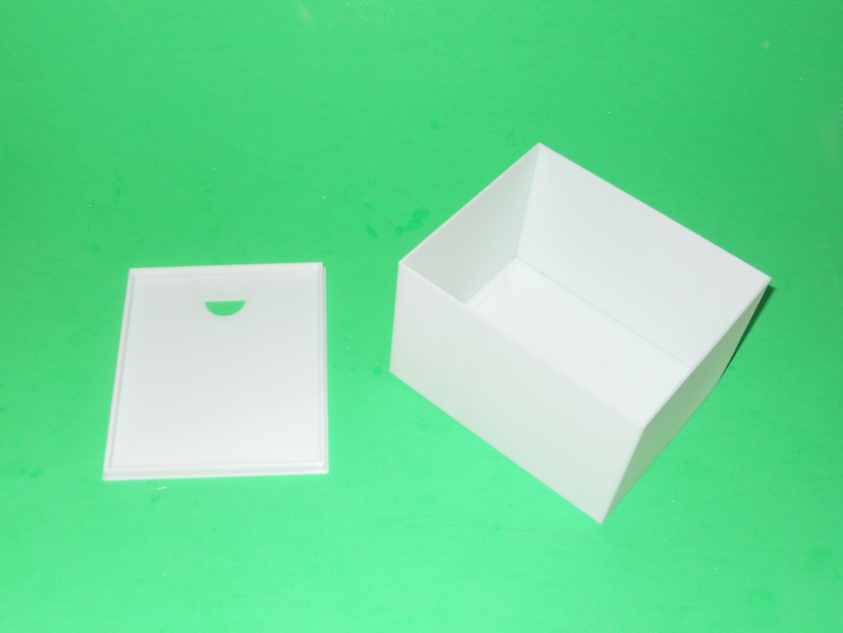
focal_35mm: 28
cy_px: 316
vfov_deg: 49.8
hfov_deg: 63.4
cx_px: 422
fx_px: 682
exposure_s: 1/25
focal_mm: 5
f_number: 2.7
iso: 80
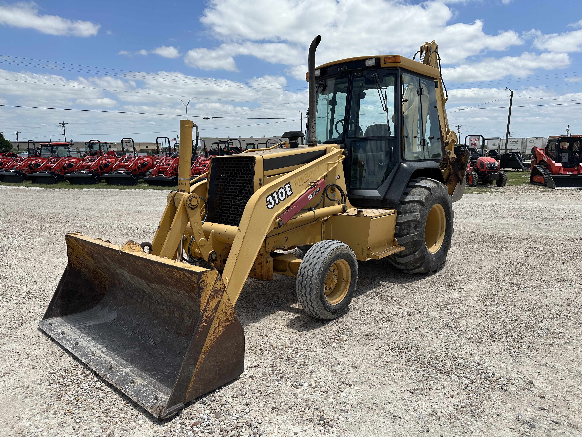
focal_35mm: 24
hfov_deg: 71.6
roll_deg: -0.7
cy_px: 218
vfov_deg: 56.8
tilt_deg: -9.8
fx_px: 404
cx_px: 291
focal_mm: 6.86
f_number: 1.78
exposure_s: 1/6623
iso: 80
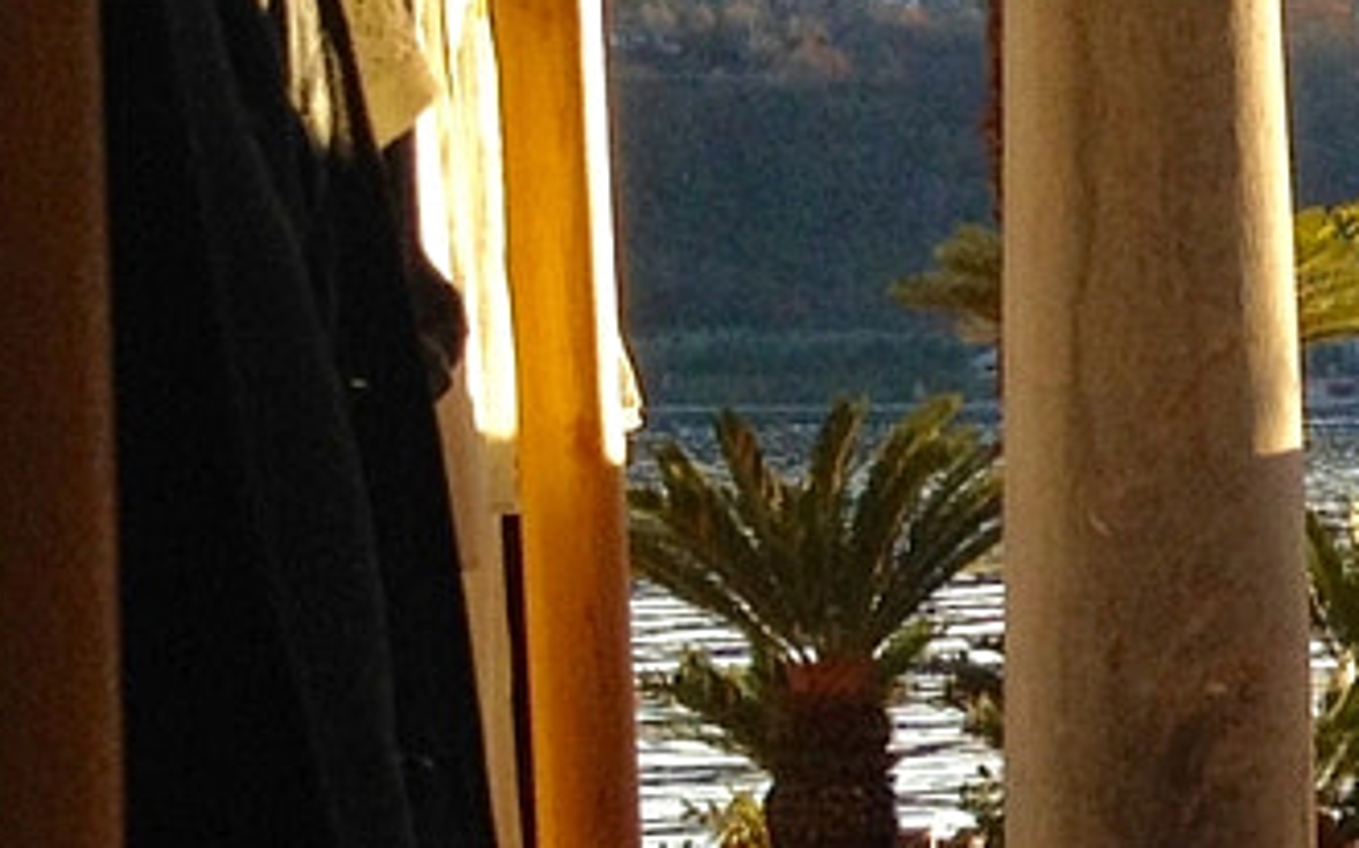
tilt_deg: -5.8
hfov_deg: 10.3
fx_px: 6664
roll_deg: -1.5
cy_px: 832
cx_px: 3068
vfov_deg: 7.3
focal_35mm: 180
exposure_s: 1/620
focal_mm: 4.28
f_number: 2.4
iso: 50
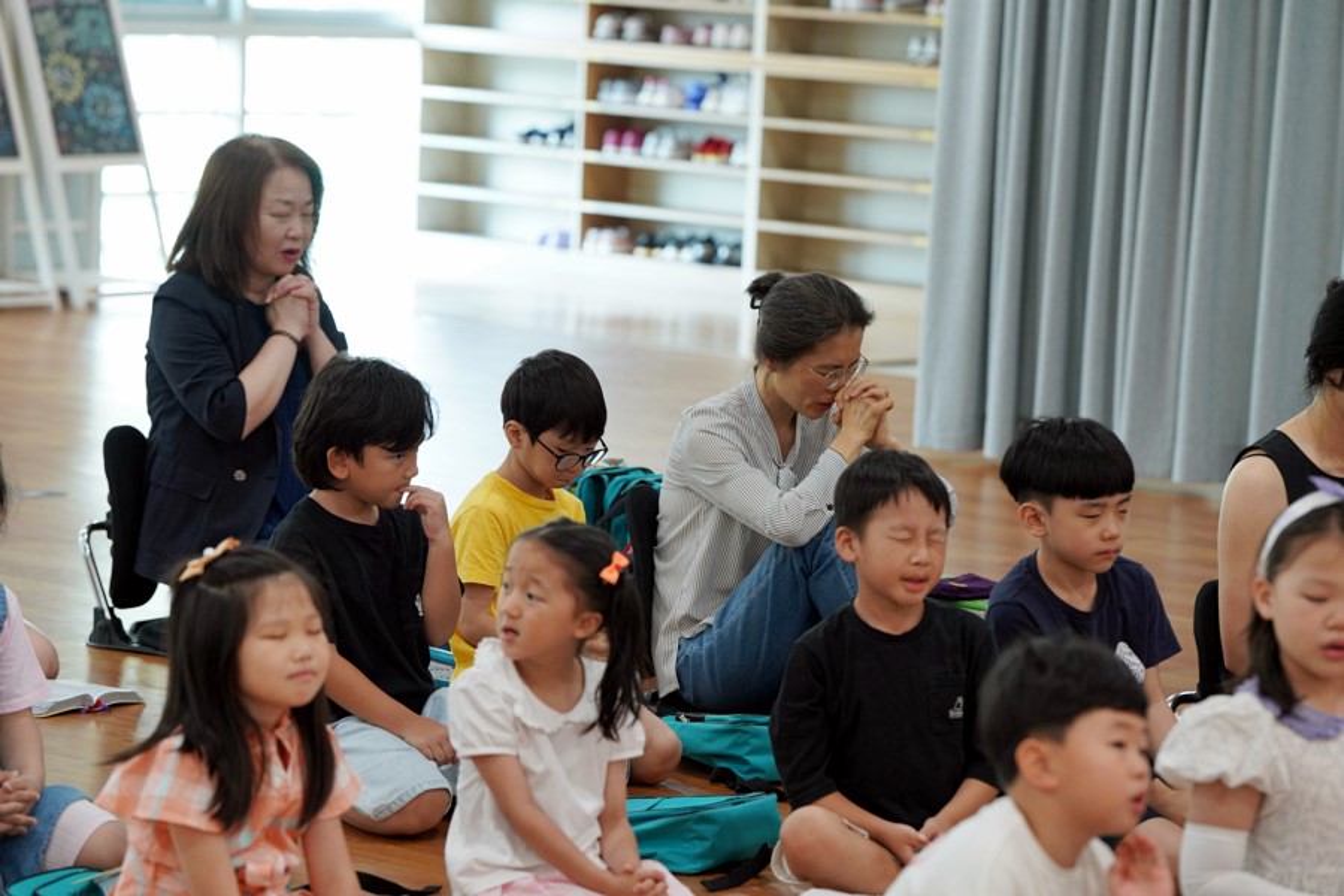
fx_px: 5152
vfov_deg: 9.9
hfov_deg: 14.9
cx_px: 672
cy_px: 448
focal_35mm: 138
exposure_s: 1/160
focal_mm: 138
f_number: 4
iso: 1250
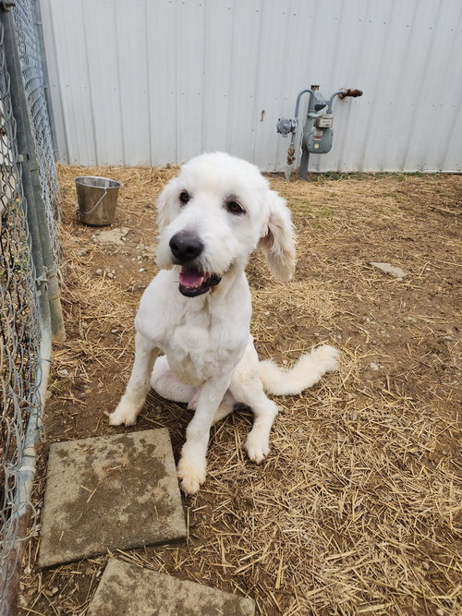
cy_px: 308
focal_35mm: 23
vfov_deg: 73.9
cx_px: 231
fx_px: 409
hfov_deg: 58.9
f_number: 1.8
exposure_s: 1/267
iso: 12
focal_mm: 6.4
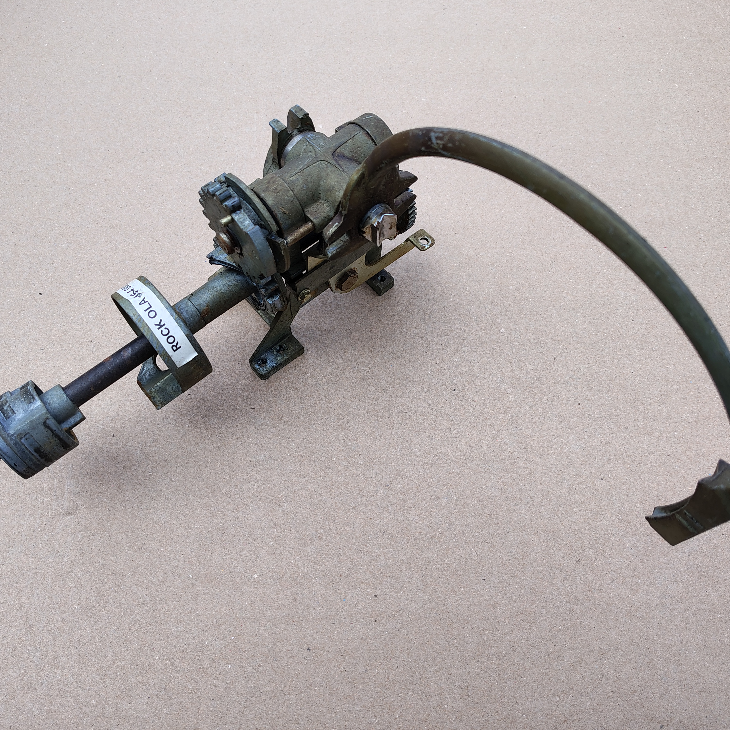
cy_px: 364
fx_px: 692
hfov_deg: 55.6
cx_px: 346
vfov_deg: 55.6
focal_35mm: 29
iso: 100
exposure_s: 1/521
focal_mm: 5.56
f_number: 1.8
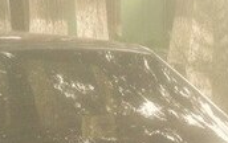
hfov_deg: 15.5
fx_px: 834
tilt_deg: -19.7
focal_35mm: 134
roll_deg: -0.1
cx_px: 162
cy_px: 307
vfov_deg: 9.1
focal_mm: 4.12
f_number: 2.4
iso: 50
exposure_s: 1/24
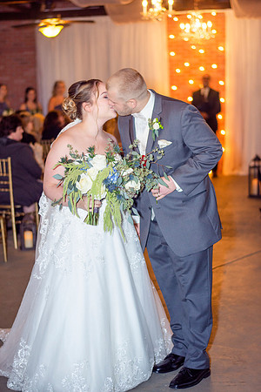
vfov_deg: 27.0
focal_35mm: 75
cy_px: 196
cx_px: 130
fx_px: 816
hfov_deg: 18.2
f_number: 1.8
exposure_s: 1/200
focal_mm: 50
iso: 200
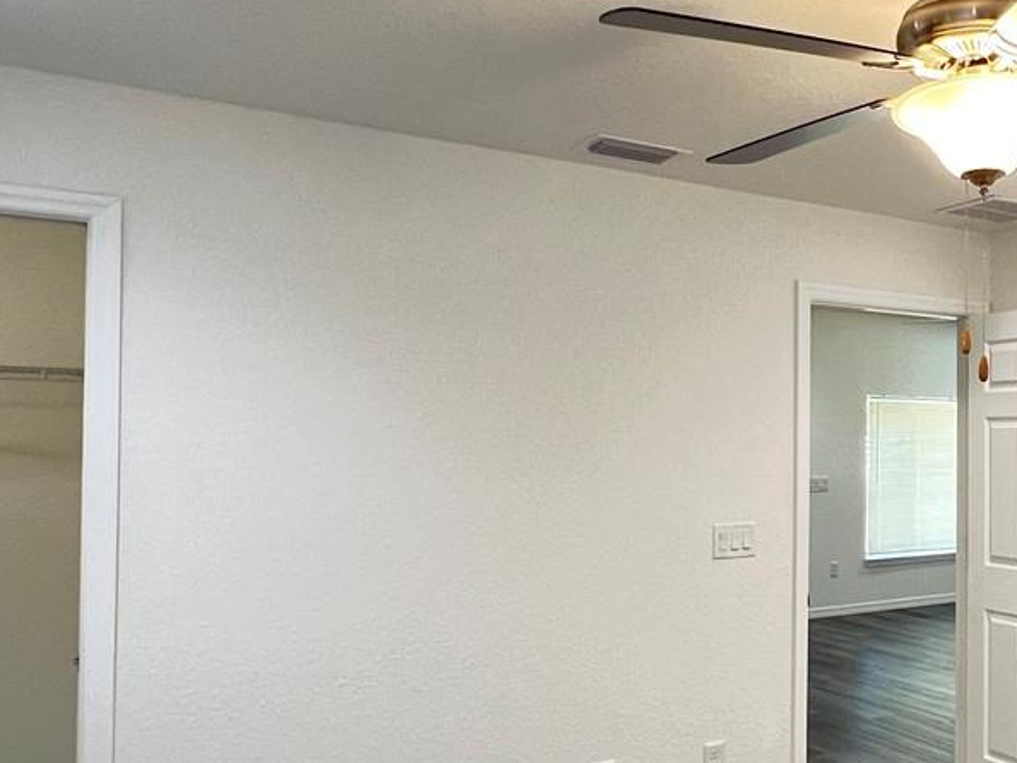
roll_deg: +0.1
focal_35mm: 35
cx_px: 954
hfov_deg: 46.4
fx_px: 1029
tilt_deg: +1.5
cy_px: 428
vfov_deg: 40.7
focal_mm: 1.57
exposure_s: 1/60
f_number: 1.8
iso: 200
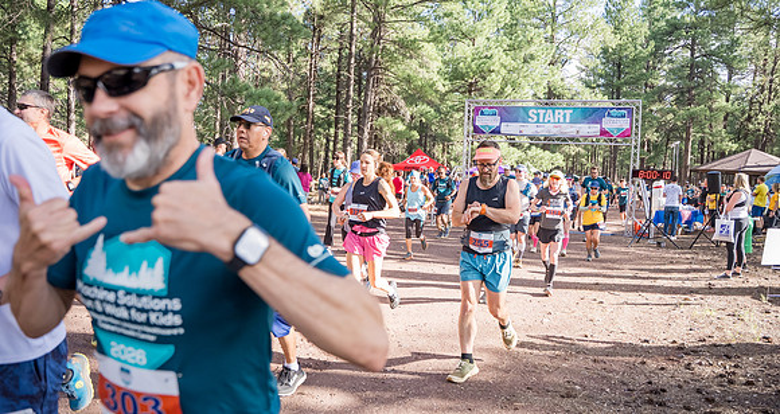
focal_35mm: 27
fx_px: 552
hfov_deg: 70.4
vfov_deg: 41.1
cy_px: 188
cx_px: 370
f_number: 3.2
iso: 500
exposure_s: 1/1600
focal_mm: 24
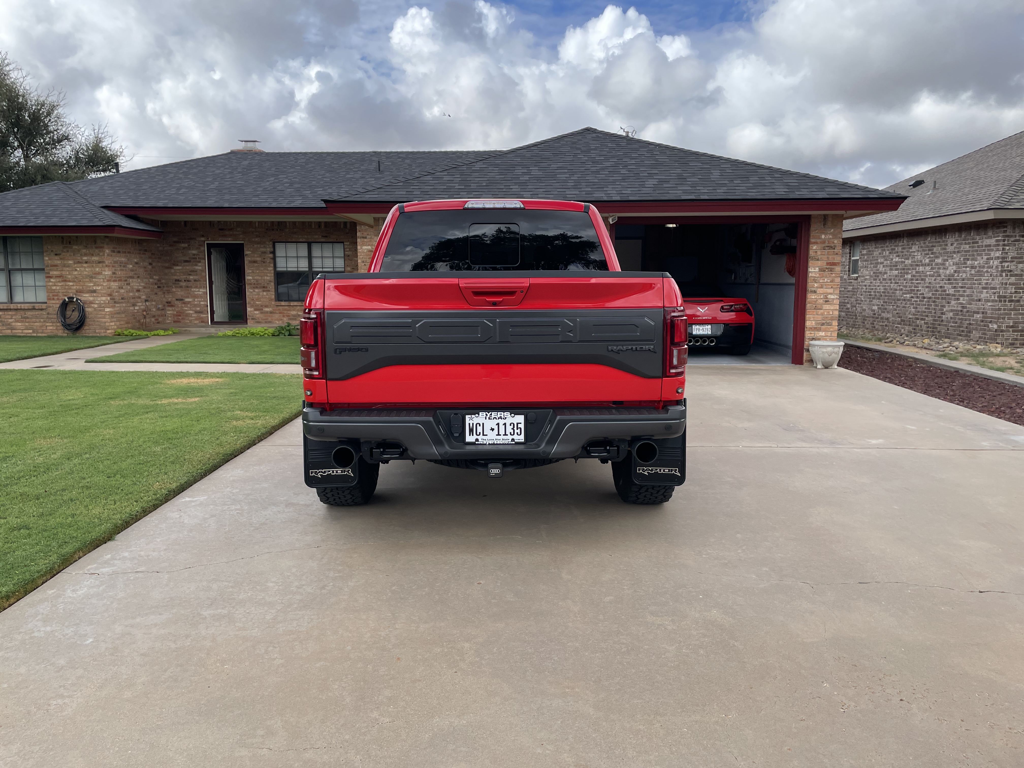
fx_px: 769
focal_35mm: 26
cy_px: 384
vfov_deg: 53.1
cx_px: 512
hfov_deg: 67.3
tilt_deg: -4.4
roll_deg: +0.6
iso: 32
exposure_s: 1/1742
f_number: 1.6
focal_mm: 4.2
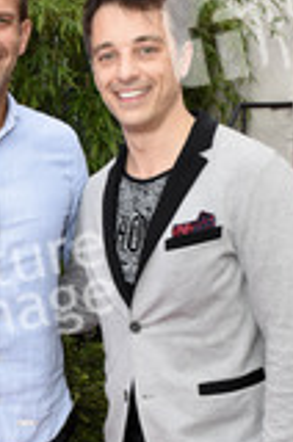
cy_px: 436
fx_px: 920
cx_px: 53
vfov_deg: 25.7
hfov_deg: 17.9
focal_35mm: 75
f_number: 6.3
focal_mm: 20
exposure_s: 1/160
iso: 800
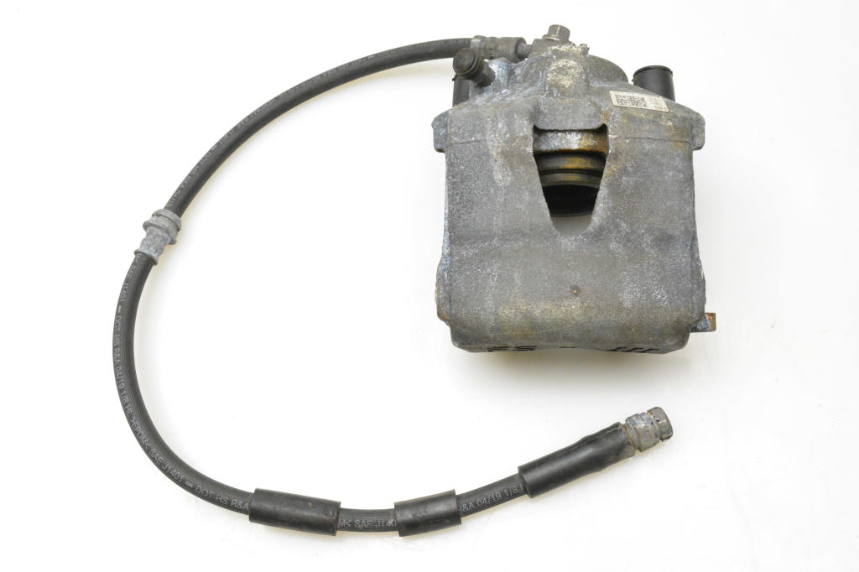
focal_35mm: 39
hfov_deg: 49.6
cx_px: 430
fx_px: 930
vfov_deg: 34.2
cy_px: 286
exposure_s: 1/320
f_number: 9
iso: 6400
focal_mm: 26
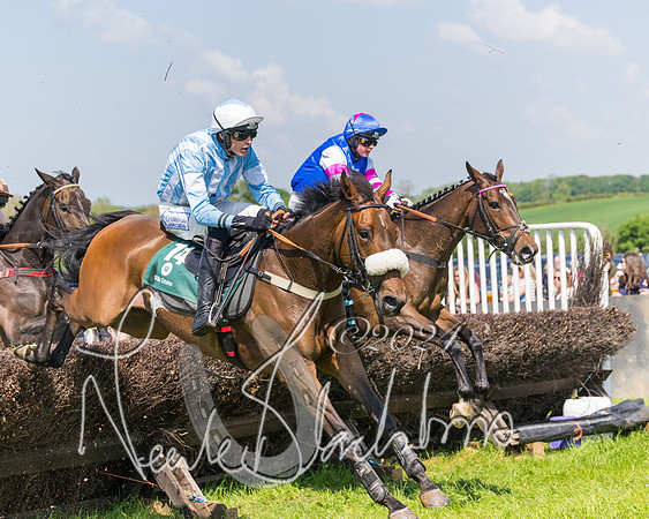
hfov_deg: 22.0
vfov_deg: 17.7
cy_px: 233
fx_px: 1670
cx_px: 301
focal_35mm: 87
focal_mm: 70
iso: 400
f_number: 4
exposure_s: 1/3200
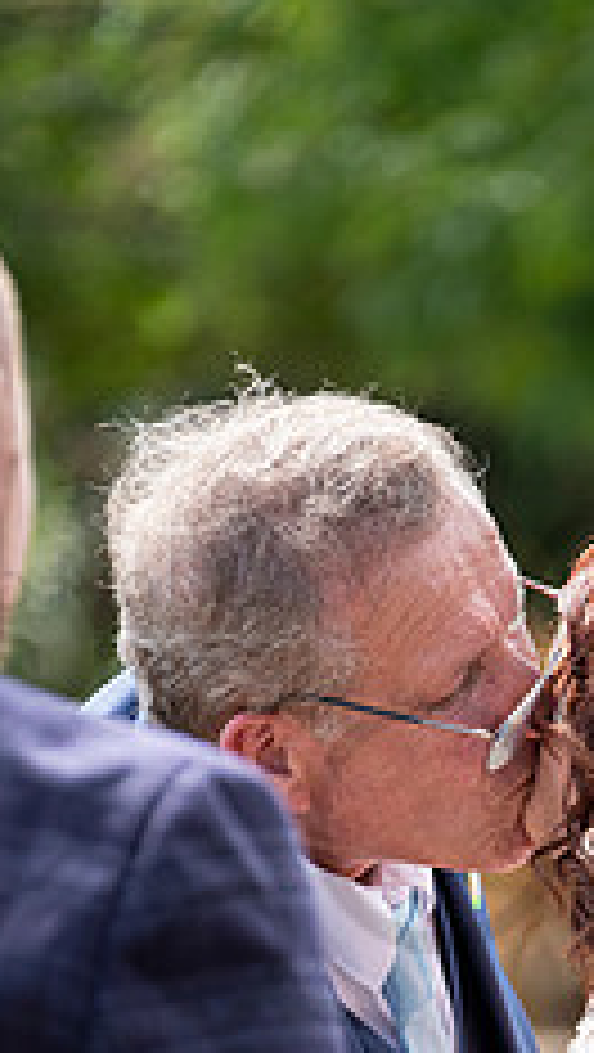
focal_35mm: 390
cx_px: 482
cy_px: 968
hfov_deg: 3.1
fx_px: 10897
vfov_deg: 5.5
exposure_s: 1/1000
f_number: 2.8
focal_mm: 129.2
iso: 200
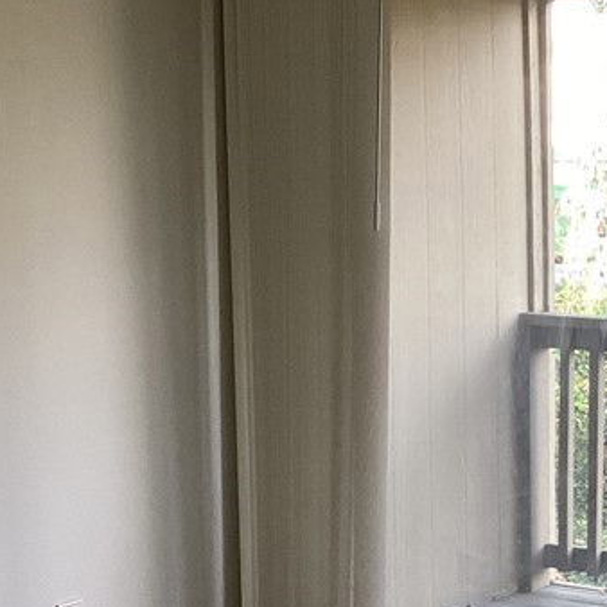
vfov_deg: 20.6
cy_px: 501
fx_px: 1647
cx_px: 684
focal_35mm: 83
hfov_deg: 19.9
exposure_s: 1/60
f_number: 2.4
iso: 64
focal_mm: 3.3
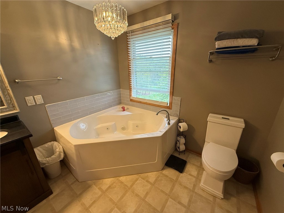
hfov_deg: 102.1
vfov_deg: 85.7
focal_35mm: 14
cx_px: 142
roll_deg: +0.6
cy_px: 106
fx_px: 115
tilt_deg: -16.5
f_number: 2.2
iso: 200
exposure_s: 1/120
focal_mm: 2.22
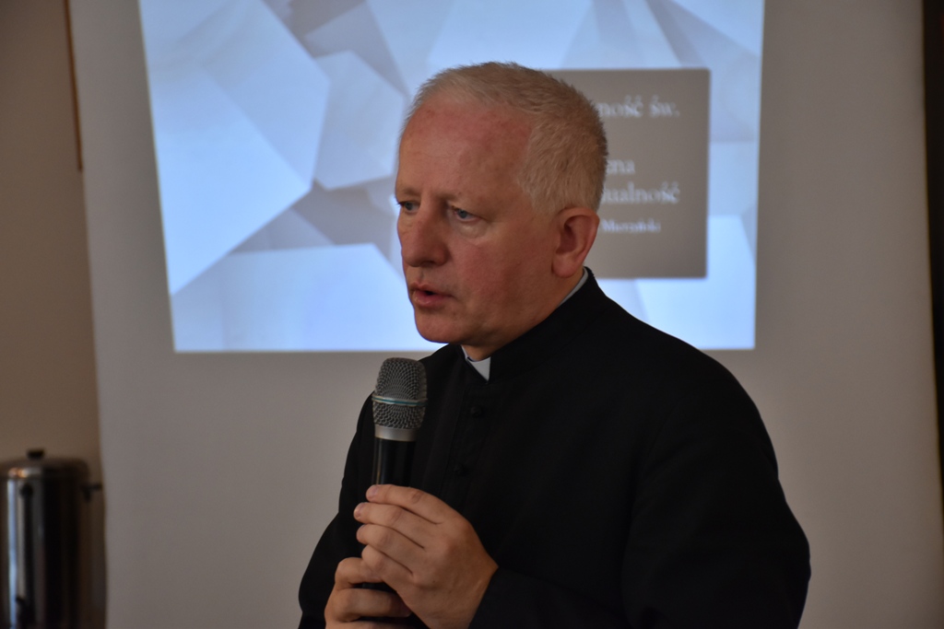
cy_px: 314
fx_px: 2596
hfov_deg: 20.6
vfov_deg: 13.8
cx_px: 472
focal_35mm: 99
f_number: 5
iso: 900
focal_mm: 66
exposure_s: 1/125
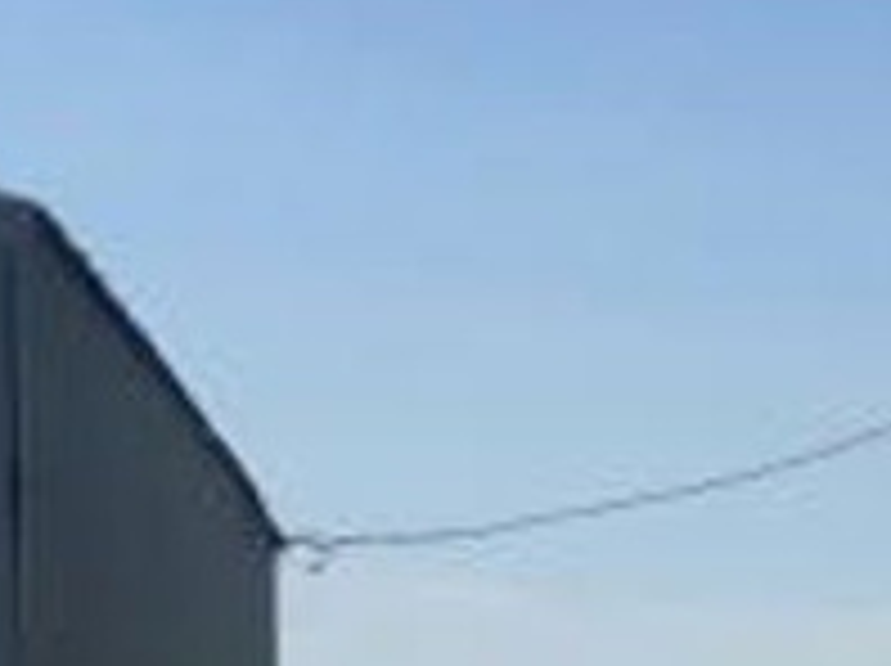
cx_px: 1971
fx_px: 3856
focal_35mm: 150
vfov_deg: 9.3
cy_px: 1264
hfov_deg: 11.4
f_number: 2.2
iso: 32
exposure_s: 1/1799
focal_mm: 4.15
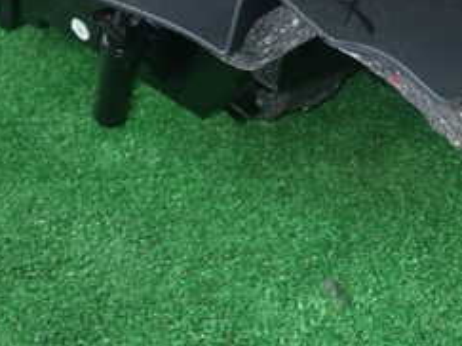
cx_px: 407
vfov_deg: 18.0
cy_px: -32
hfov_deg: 24.1
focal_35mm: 79
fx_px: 1054
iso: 200
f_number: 7.1
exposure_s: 1/30
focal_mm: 5.79
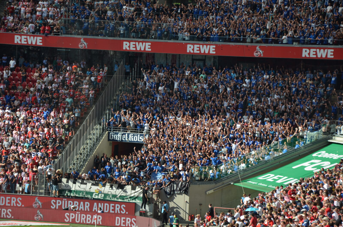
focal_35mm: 135
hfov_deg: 15.2
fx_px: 1284
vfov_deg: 10.1
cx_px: 172
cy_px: 114
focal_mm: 90
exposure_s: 1/500
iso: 200
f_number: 5.6
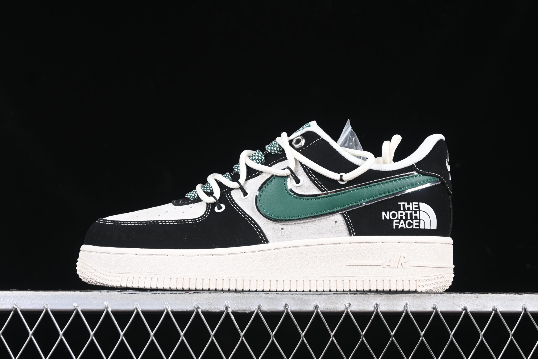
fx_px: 1121
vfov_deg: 18.2
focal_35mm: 75
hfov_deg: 27.0
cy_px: 180
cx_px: 269
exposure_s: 1/60
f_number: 6.3
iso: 160
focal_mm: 50
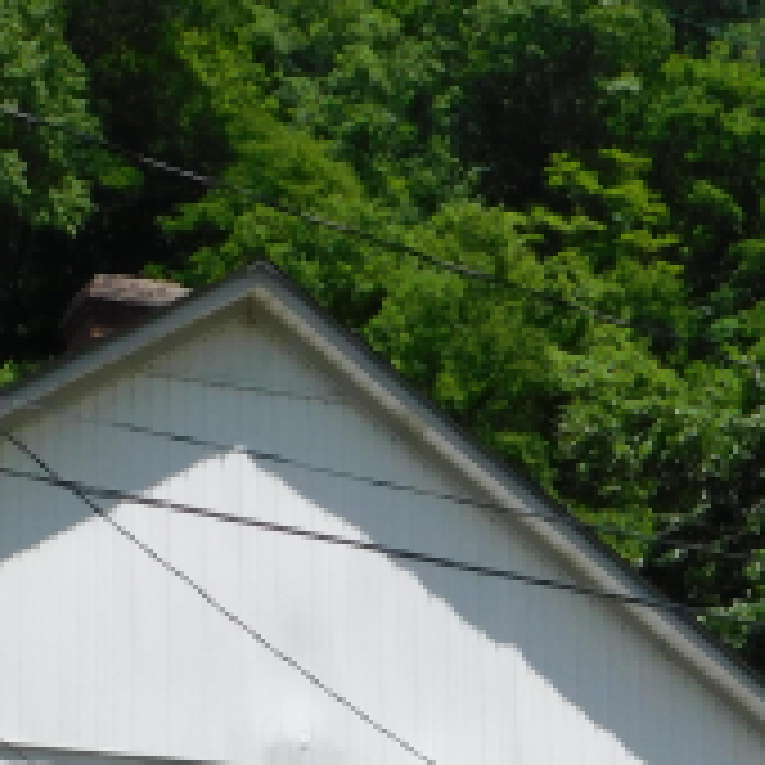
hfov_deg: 13.9
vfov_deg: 13.3
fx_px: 3125
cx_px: 628
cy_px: 1058
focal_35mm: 125
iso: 125
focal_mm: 6.3
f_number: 3.5
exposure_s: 1/1250
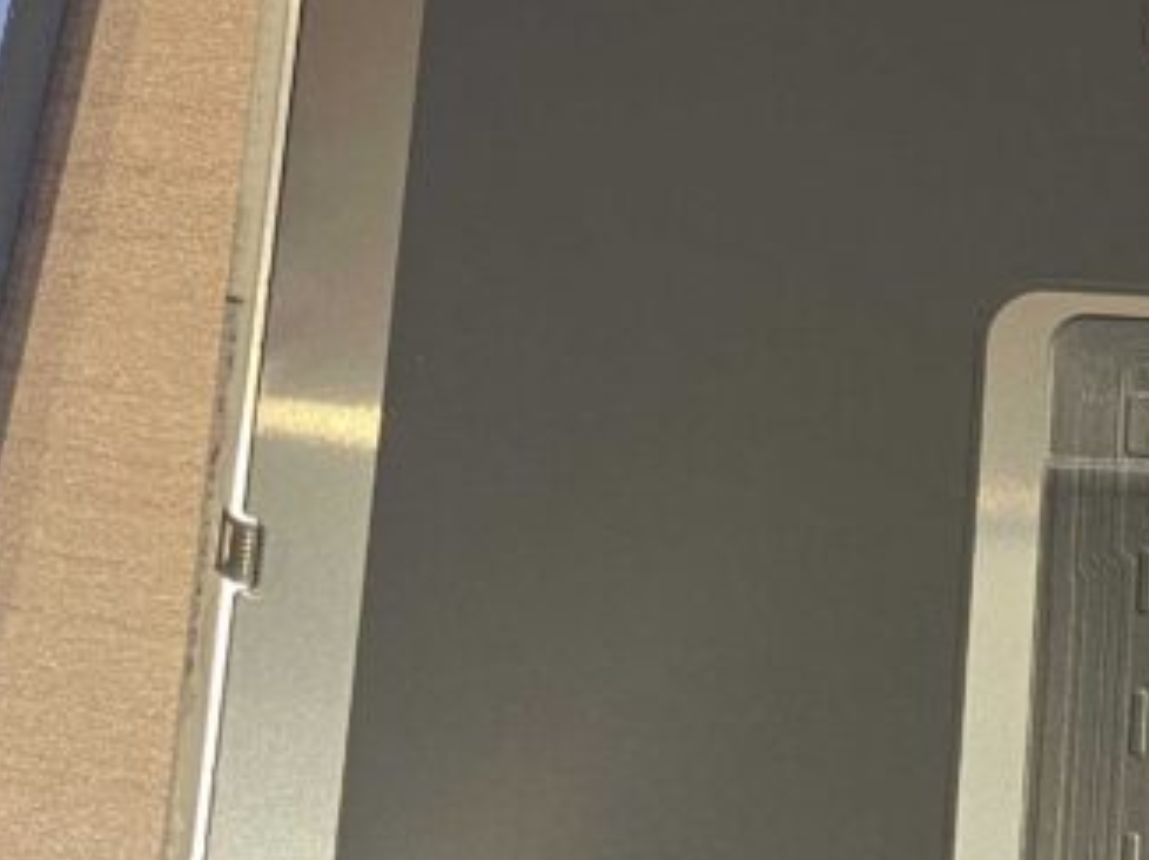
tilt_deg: -79.1
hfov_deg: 20.2
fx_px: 2919
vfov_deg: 16.5
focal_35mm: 88
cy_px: 779
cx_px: 1533
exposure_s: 1/50
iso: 80
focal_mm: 3.99
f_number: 1.8
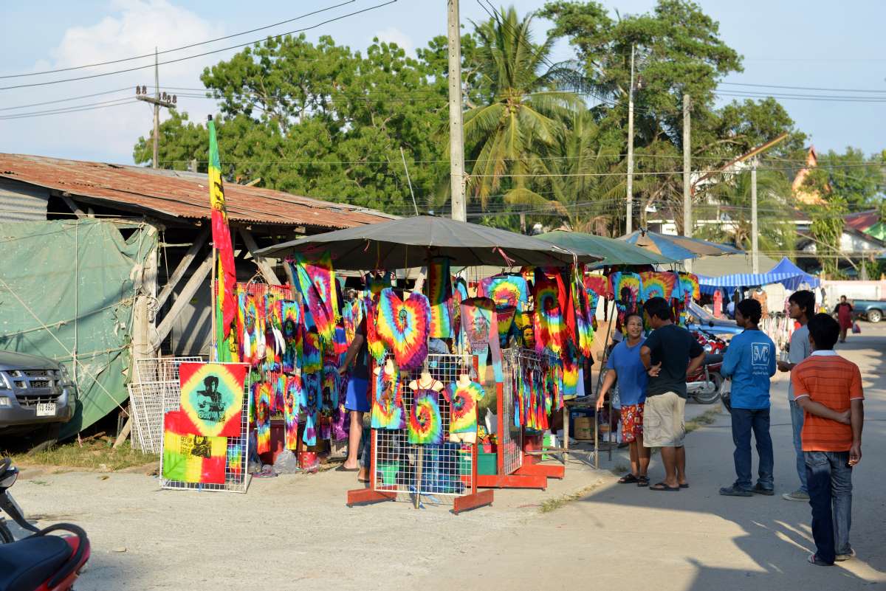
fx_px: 1723
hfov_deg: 28.8
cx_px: 443
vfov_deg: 19.5
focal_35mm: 70
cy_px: 296
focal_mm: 70
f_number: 5.6
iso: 100
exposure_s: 1/125
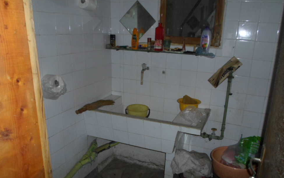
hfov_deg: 66.4
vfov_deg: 44.5
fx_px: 217
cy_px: 100
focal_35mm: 28
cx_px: 149
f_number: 2.5
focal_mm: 4.5
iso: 100
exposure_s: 1/30
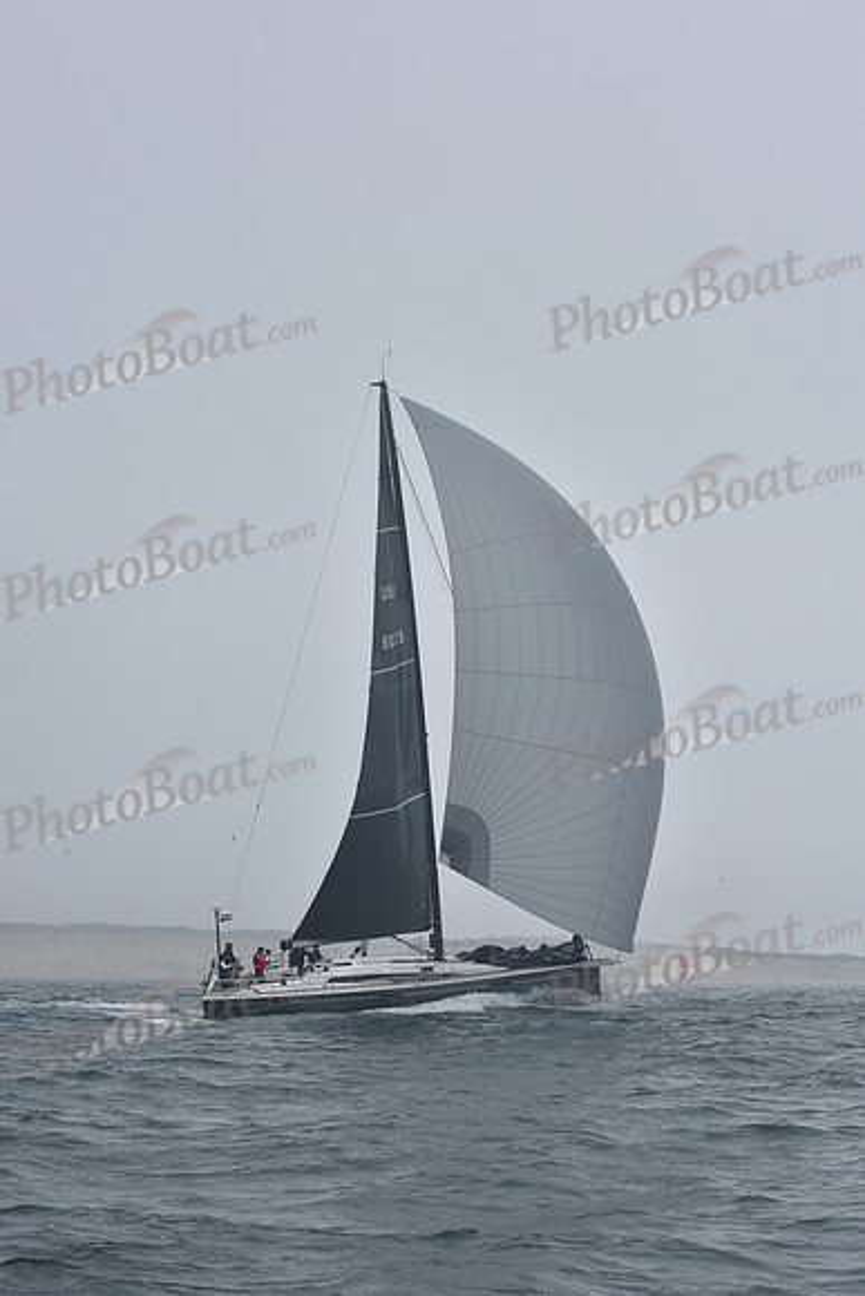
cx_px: 432
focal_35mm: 70
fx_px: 2521
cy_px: 648
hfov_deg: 19.5
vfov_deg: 28.8
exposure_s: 1/800
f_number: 11
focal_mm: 70
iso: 250
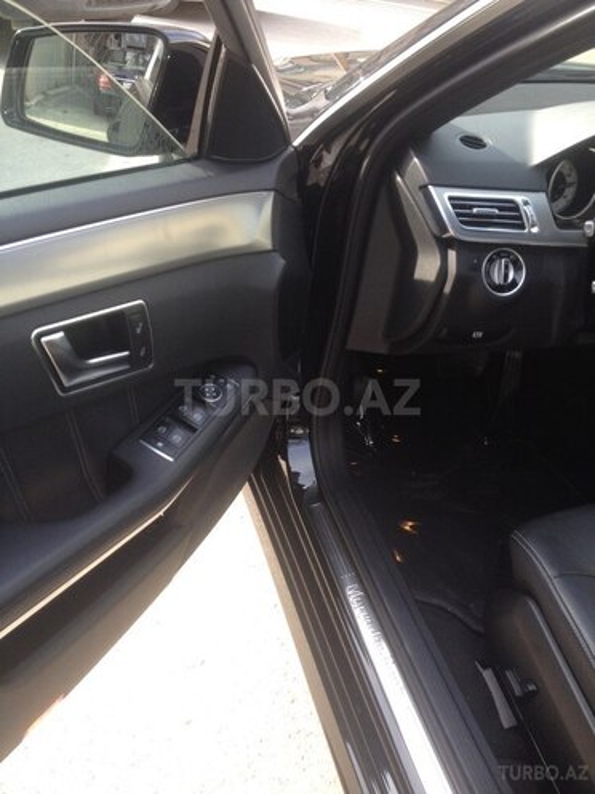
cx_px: 298
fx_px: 802
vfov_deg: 52.6
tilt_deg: -29.9
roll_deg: -8.1
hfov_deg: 40.7
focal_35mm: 35
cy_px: 397
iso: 64
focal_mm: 4.28
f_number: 2.4
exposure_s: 1/120
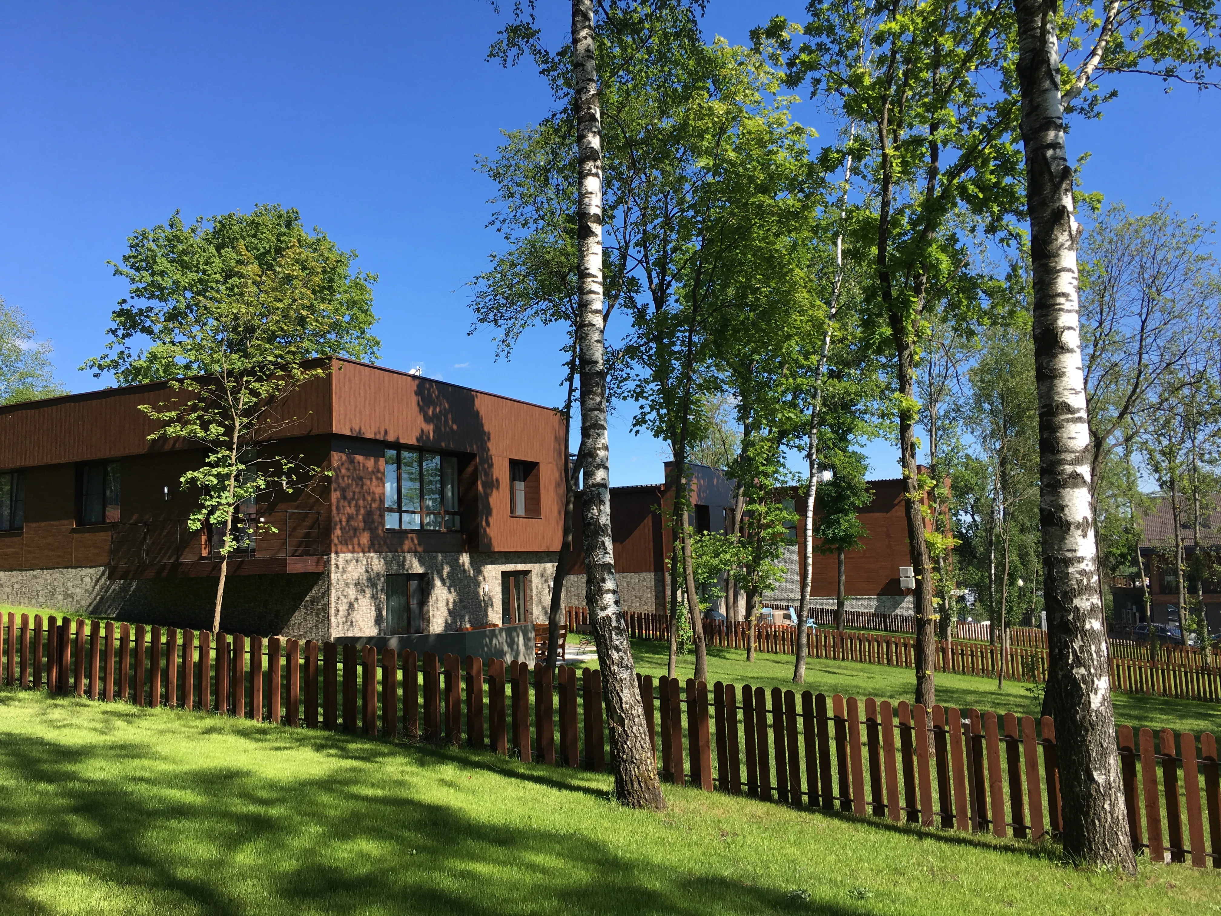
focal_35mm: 29
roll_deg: +1.3
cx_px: 610
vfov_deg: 48.2
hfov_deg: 61.7
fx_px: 1023
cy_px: 458
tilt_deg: +7.5
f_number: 2.2
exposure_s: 1/801
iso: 25
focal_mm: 4.15
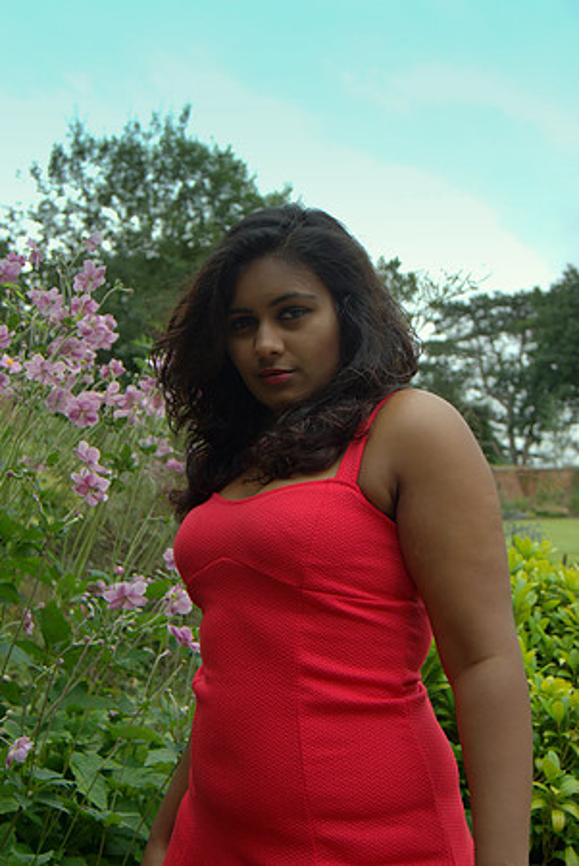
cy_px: 433
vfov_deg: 37.8
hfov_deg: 25.8
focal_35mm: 52
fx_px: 1264
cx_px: 290
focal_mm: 35
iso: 100
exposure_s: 1/160
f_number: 4.5
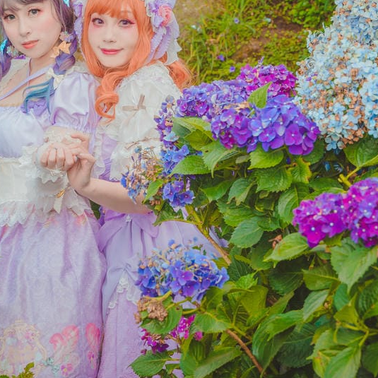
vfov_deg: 12.2
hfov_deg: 12.2
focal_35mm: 143
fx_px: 1767
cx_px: 190
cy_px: 97
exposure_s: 1/200
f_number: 5.6
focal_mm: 75
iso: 250
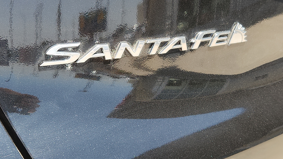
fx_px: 195
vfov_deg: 44.0
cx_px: 143
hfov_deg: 71.9
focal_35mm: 26
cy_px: 59
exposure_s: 1/370
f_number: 1.8
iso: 50
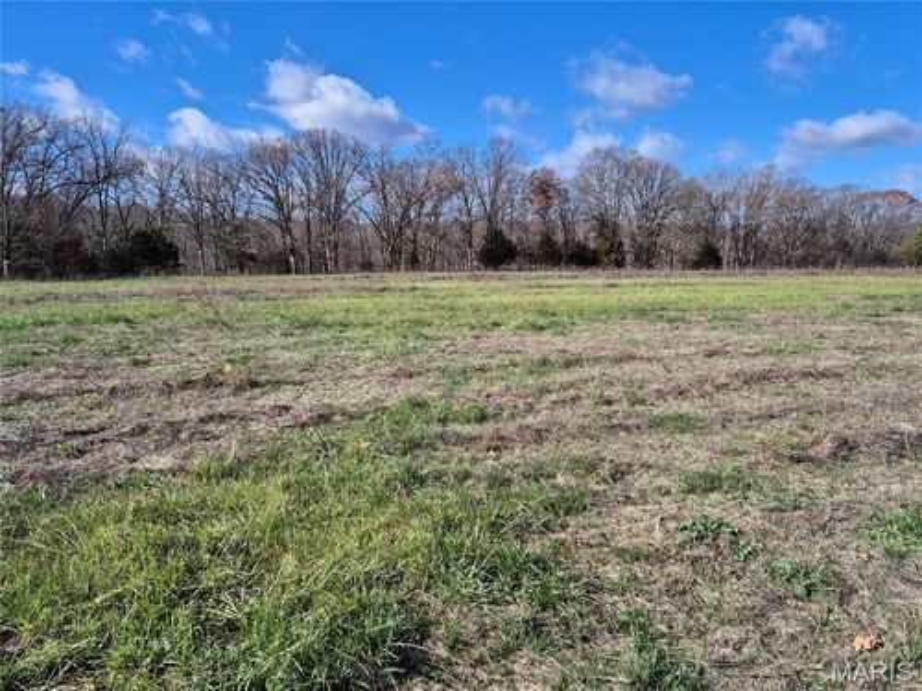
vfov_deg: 58.9
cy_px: 346
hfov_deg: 73.9
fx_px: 613
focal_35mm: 23
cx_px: 461
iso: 25
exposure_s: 1/1560
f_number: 1.8
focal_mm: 5.4
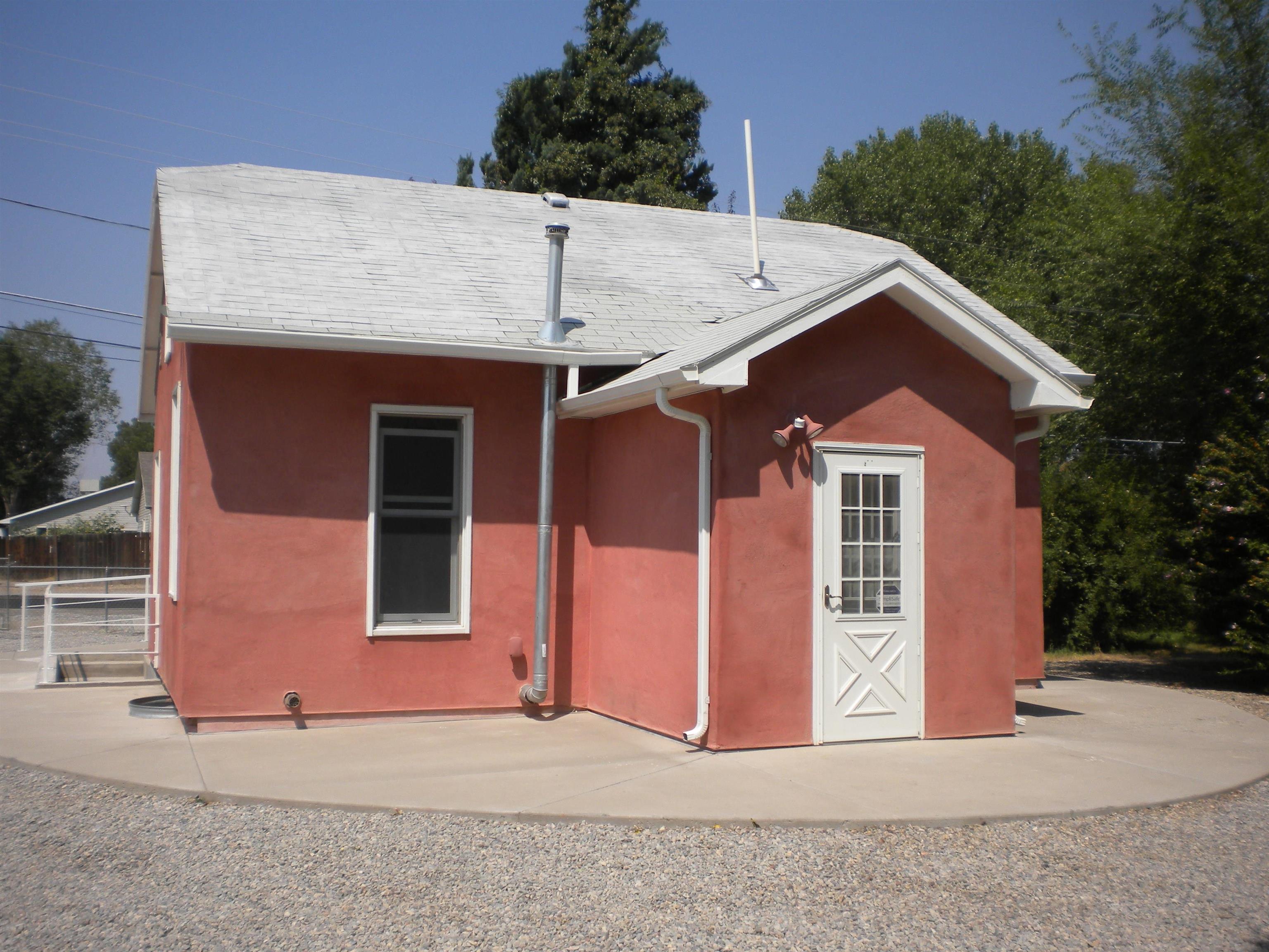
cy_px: 476
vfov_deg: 40.7
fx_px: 1283
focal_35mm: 35
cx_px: 634
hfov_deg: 52.6
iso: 80
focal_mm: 6.3
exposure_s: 1/963
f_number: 4.6
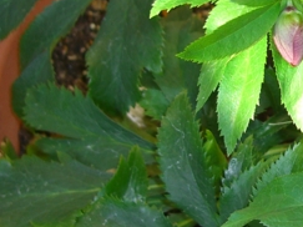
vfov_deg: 11.8
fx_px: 1094
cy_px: 147
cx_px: 342
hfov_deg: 15.3
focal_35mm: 125
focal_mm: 7.9
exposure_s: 1/160
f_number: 2.8
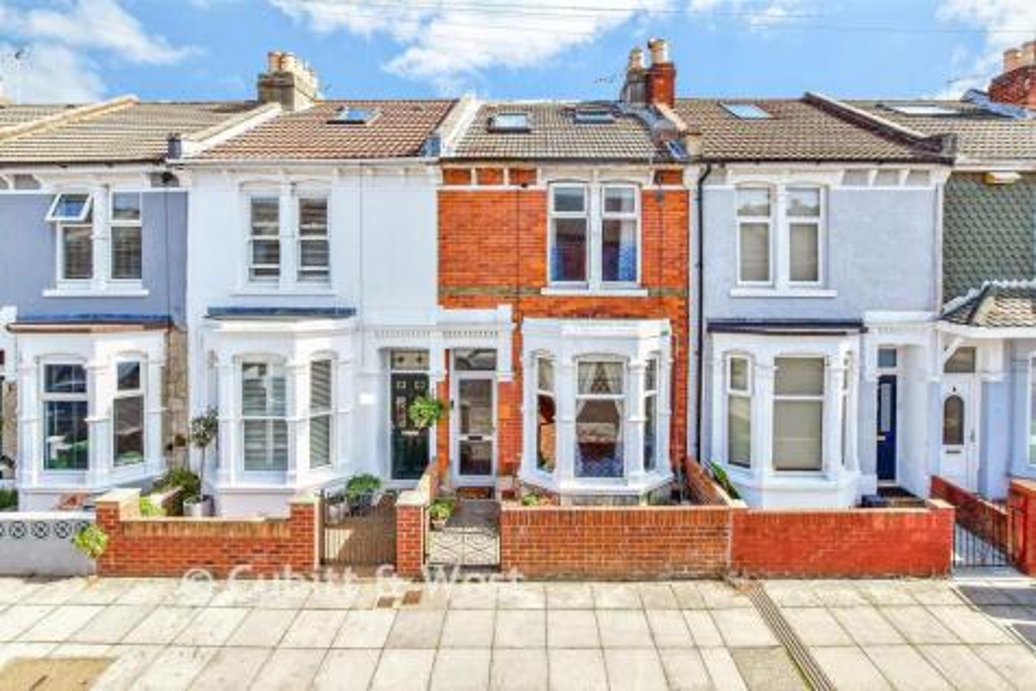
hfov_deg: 100.4
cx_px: 518
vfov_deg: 77.4
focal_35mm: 15
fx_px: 432
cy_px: 346
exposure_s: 1/320
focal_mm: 10
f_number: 8
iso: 400
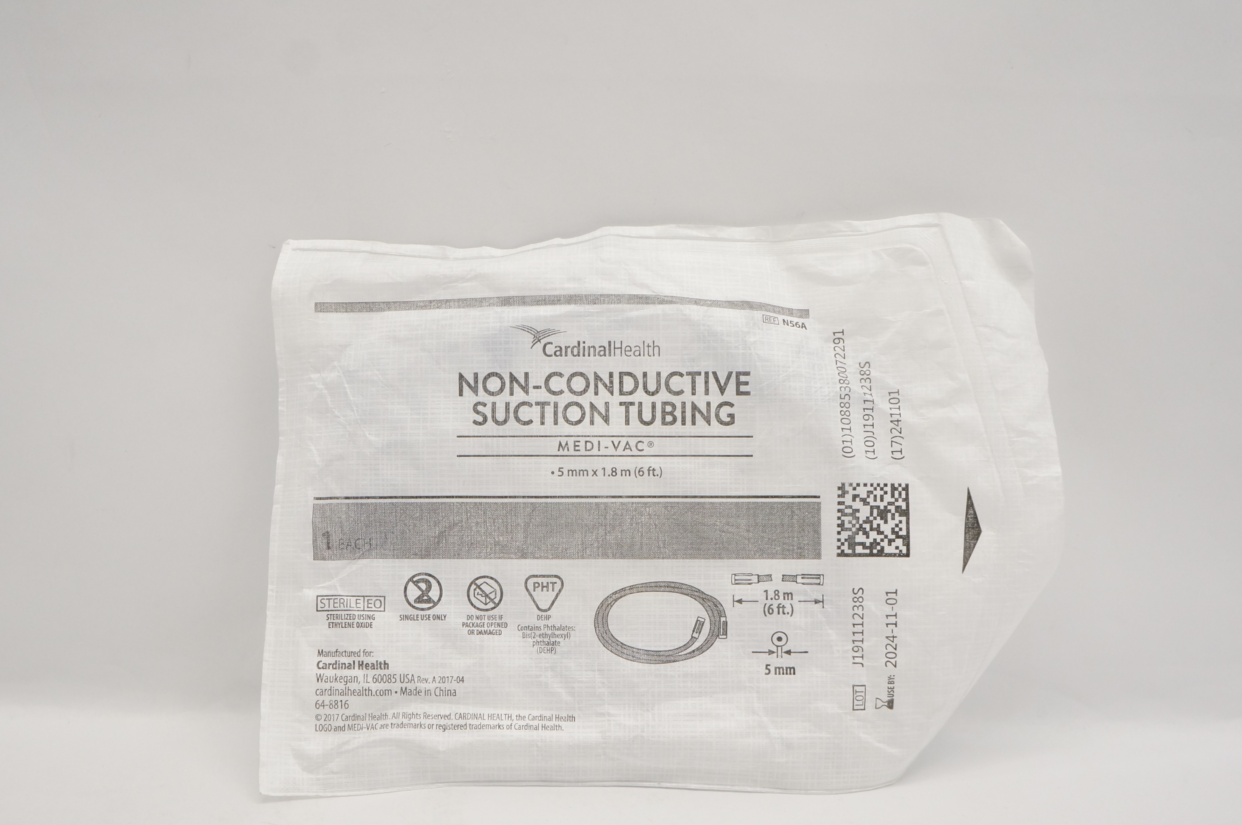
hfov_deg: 55.8
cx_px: 589
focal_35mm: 34
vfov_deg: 38.6
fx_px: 1172
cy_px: 500
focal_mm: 18
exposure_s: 1/200
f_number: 7.1
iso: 800
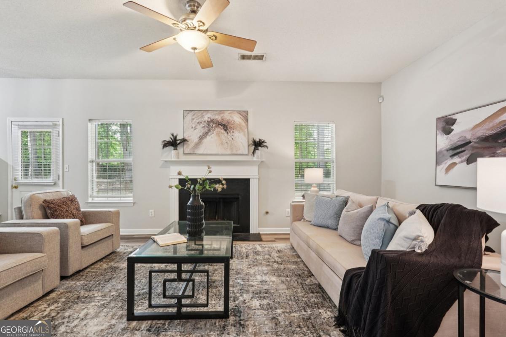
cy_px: 168
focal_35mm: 16
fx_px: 225
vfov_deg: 73.7
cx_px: 253
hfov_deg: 96.7
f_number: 8
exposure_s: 1/8
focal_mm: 16
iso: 800
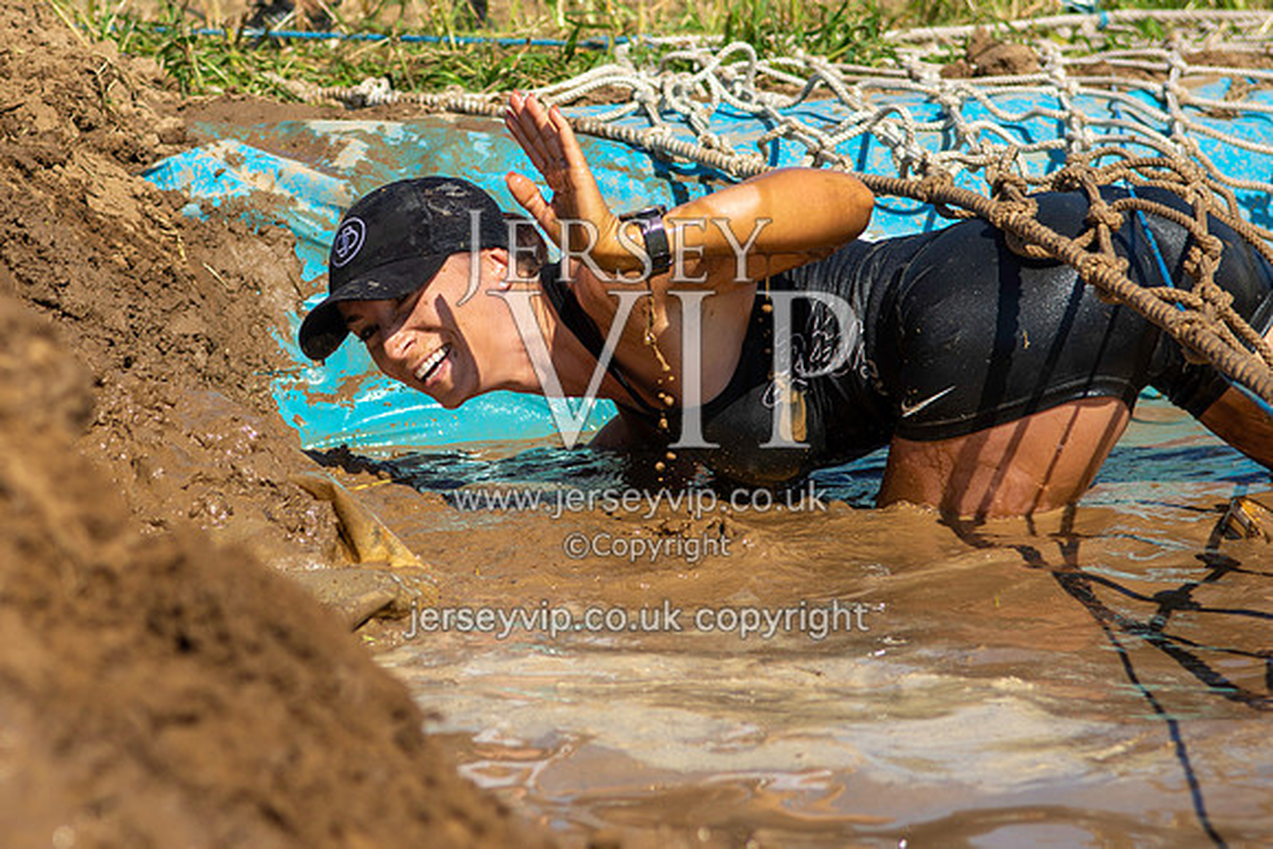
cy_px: 278
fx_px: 4032
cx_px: 415
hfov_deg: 17.9
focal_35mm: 114
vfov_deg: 12.0
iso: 100
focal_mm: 55
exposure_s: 1/1600
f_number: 4
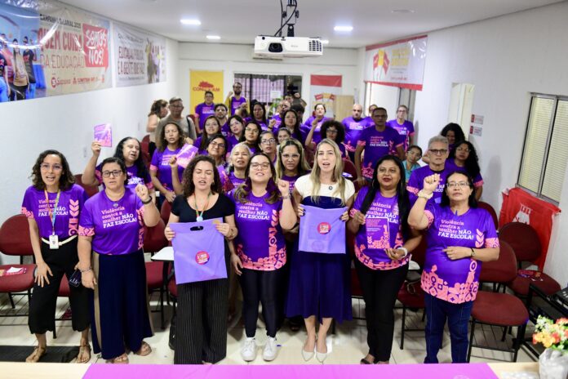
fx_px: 458
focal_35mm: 29
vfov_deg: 45.0
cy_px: 190
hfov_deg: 63.7
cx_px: 284
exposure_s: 1/125
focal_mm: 29
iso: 4000
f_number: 3.2
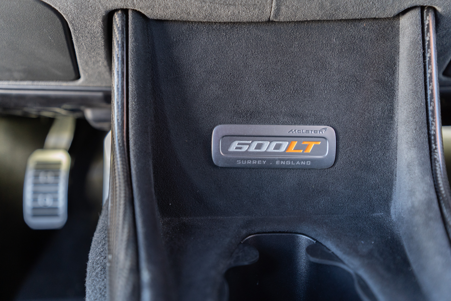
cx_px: 226
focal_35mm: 27
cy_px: 150
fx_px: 338
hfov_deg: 67.4
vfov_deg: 47.9
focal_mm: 27
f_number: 2.8
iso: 1600
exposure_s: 1/60
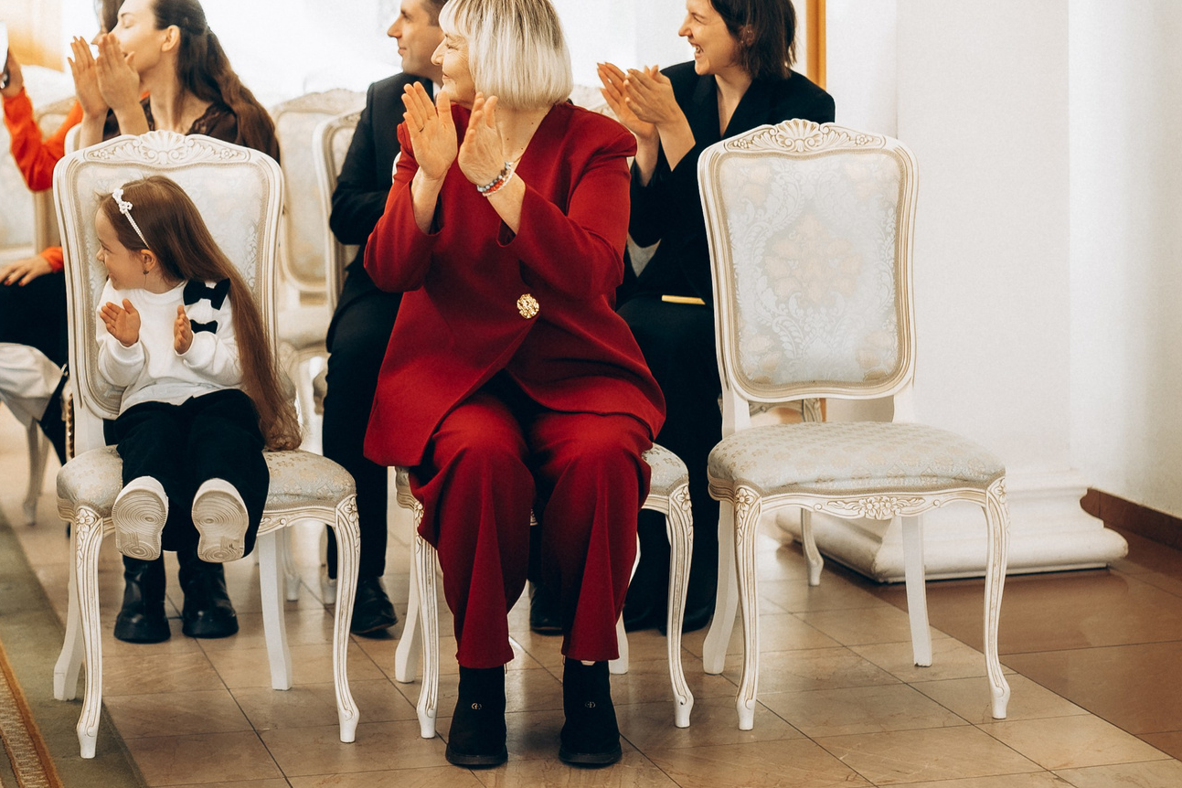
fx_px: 2823
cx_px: 396
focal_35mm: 86
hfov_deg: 23.5
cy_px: 137
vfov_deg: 15.8
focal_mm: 35
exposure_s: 1/160
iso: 100
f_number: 1.2
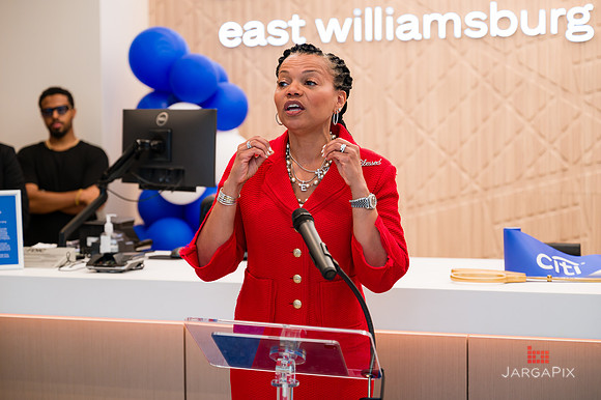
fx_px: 1205
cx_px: 308
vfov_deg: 18.9
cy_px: 195
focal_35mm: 72
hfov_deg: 28.0
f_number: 3.2
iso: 400
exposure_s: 1/200
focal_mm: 70
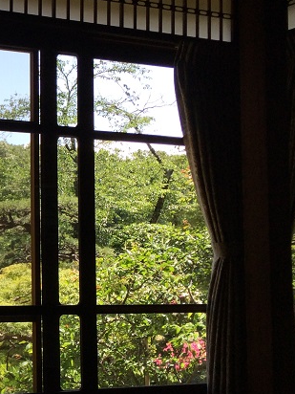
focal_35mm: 69
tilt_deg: +4.5
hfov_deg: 18.8
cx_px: -149
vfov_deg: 28.1
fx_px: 784
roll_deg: -0.5
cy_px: 238
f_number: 2.2
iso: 32
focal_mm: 4.15
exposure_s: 1/554
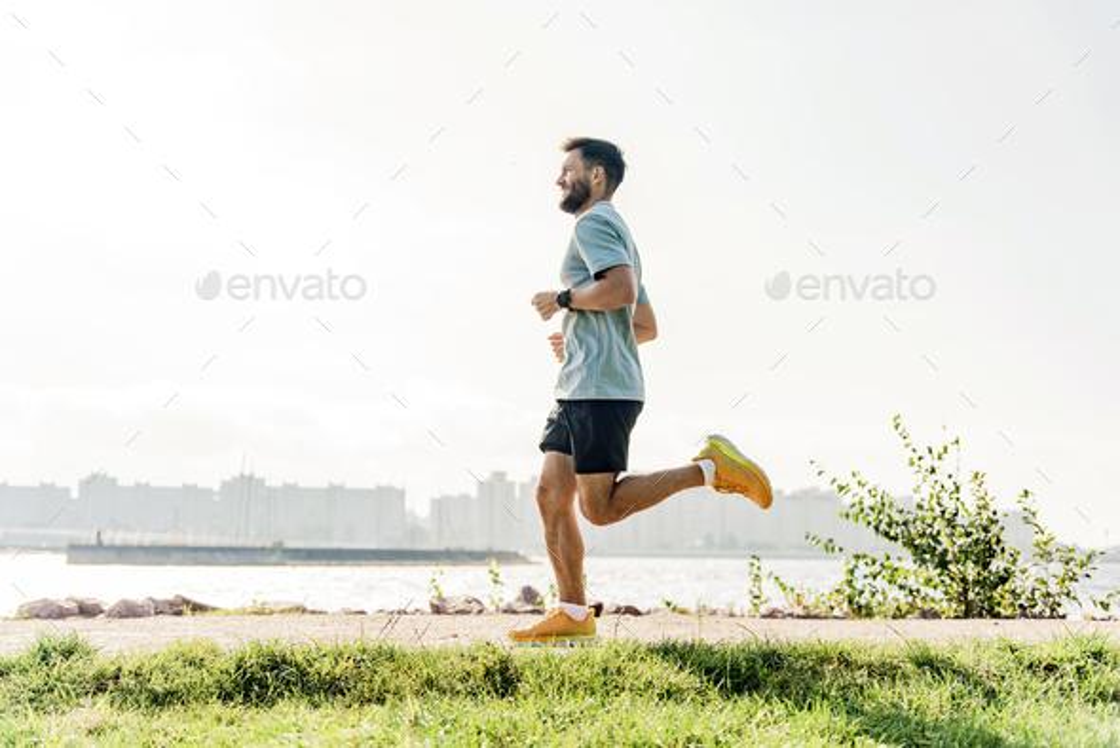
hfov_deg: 45.7
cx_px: 560
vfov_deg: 31.4
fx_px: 1329
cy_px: 374
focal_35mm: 43
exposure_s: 1/1250
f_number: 2.8
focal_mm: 42.7
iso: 100
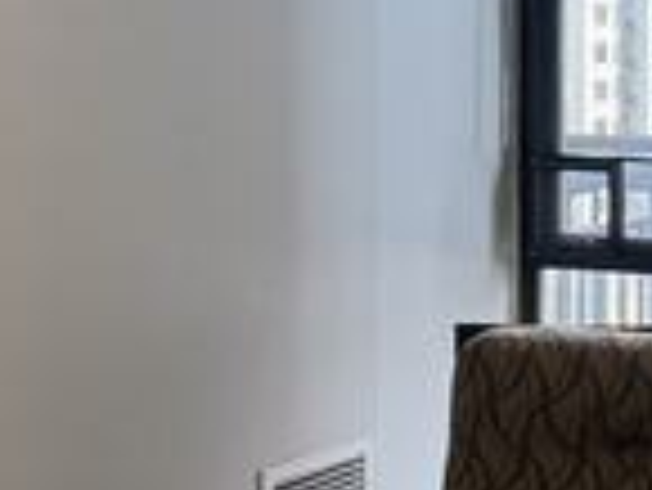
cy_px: 27
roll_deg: +0.4
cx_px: 818
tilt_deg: -2.7
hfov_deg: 17.5
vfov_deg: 13.8
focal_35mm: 106
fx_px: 1998
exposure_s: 1/120
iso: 160
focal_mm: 6.76
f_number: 1.78
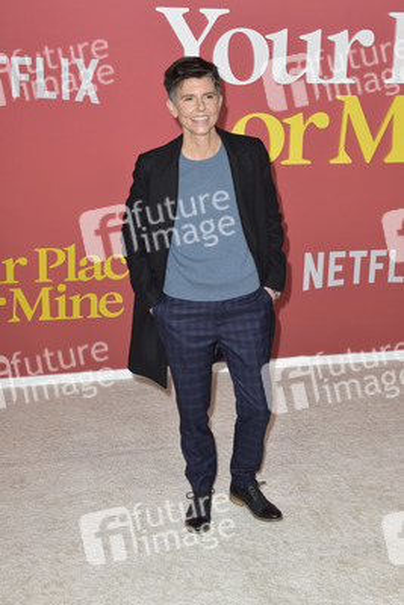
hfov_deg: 28.1
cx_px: 202
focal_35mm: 48
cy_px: 302
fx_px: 807
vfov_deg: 41.1
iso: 400
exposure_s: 1/250
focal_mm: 48
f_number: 6.3
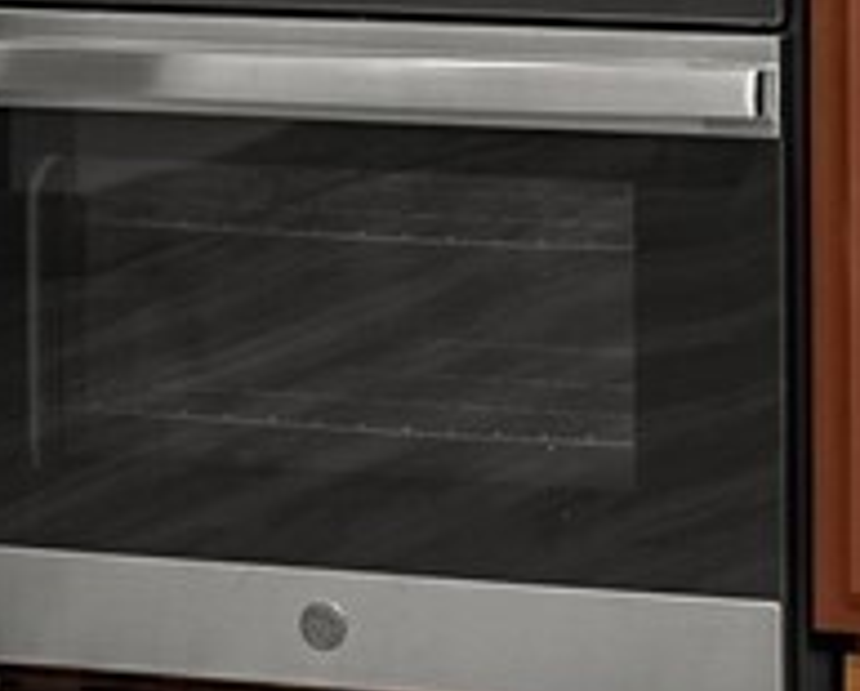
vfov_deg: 6.0
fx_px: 6401
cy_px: -664
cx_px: 114
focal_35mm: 251
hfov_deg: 7.7
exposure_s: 1/5
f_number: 3.2
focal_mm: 30.5
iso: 250
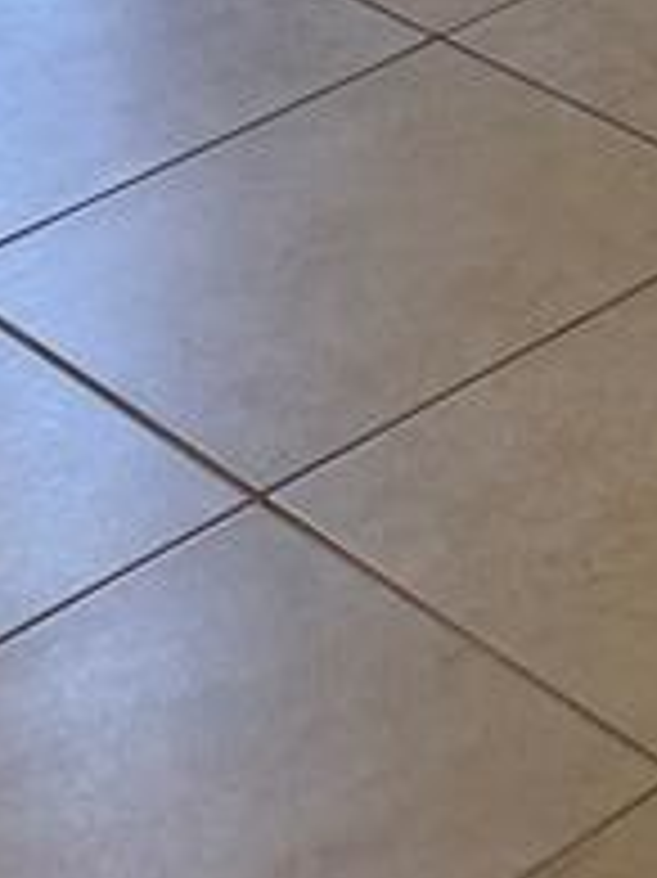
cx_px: 1292
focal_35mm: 148
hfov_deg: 9.4
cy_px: -1211
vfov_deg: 11.2
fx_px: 3749
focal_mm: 6.76
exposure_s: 1/130
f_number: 1.78
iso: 100
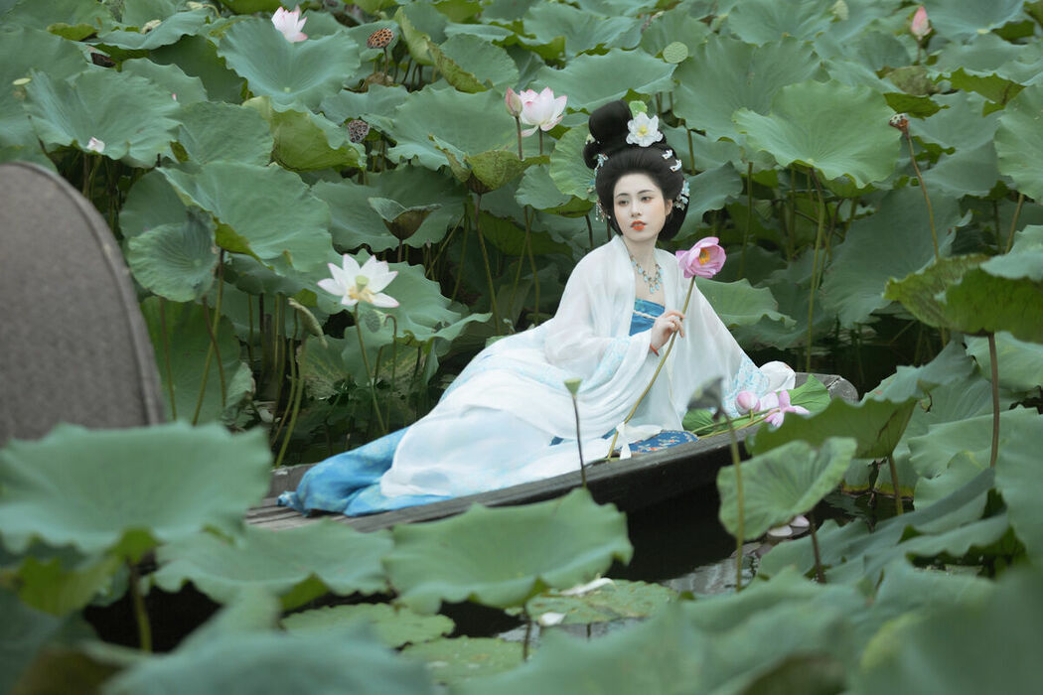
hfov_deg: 19.1
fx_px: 3100
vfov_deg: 12.8
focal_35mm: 107
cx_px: 522
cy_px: 348
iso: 125
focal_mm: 108
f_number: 2.8
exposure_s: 1/1250
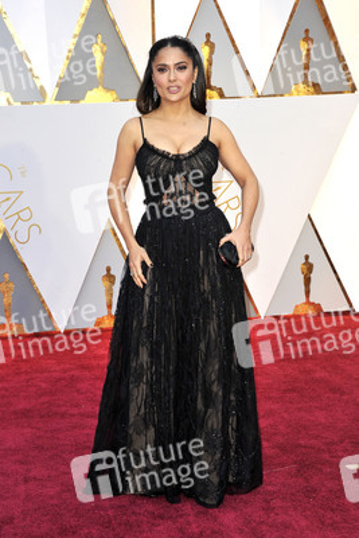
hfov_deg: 17.5
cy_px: 269
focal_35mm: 78
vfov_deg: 26.0
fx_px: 1166
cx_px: 180
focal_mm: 78
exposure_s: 1/250
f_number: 7.1
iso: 1000
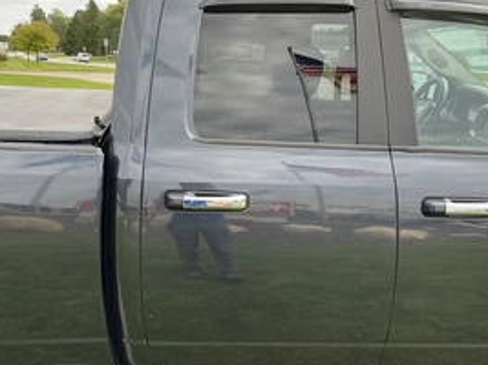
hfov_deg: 44.8
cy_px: 184
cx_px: 223
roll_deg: -3.4
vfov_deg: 34.3
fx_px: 592
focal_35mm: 42
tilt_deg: -6.3
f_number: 1.8
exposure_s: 1/348
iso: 25
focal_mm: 3
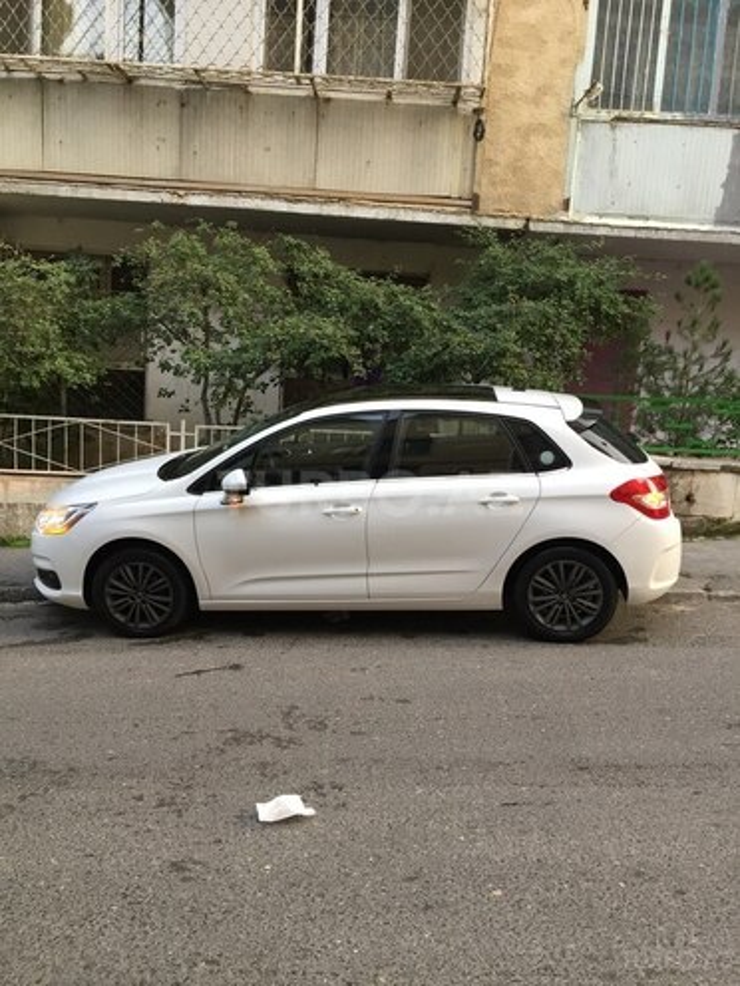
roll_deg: -4.2
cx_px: 370
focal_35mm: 29
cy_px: 493
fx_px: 827
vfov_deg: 61.7
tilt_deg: -5.3
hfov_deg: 48.2
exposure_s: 1/33
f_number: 2.2
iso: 32
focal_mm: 4.15
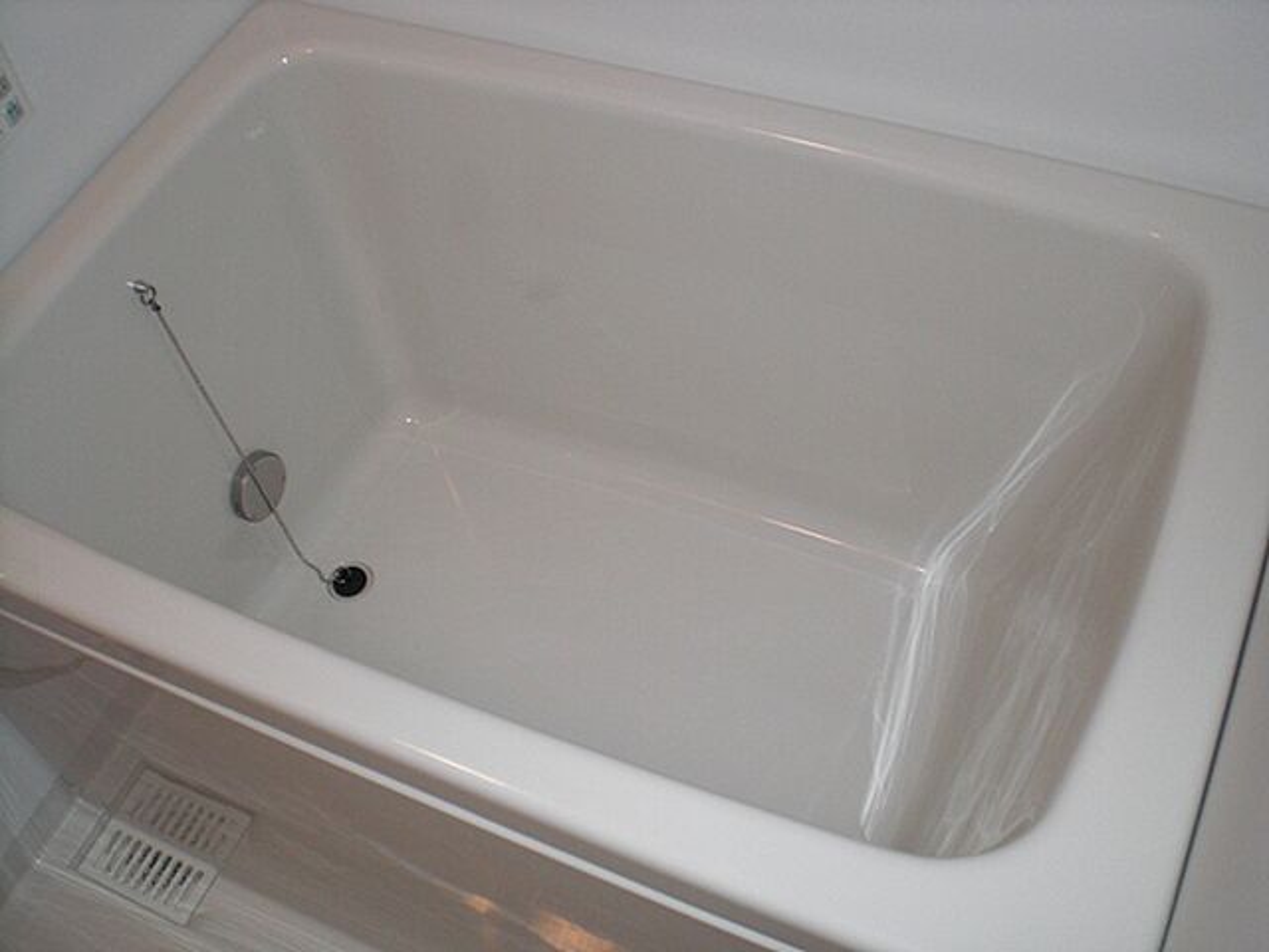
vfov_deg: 37.7
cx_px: 634
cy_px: 476
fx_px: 1393
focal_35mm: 38
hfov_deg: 49.0
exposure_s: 1/60
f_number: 3.1
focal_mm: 6.3
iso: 200
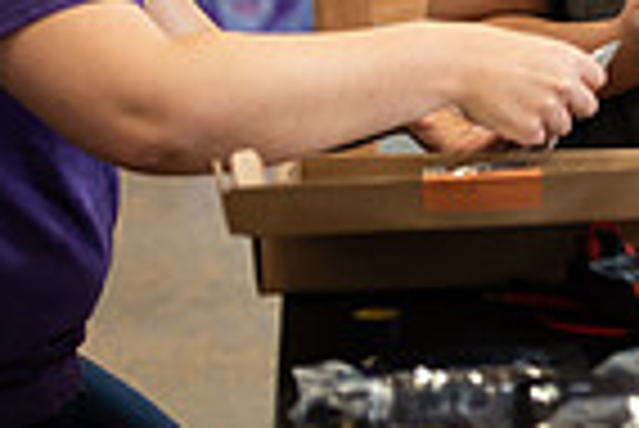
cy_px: -146
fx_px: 5810
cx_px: 850
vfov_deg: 4.2
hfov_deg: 6.2
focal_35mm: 327
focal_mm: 80
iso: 800
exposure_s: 1/200
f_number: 3.2
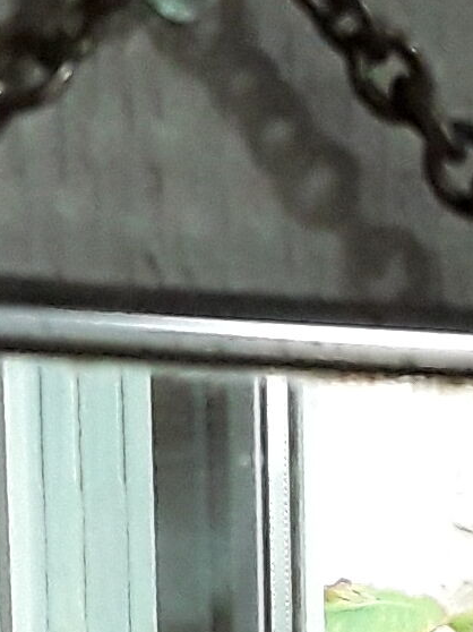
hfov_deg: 9.4
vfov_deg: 11.6
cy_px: 1138
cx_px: 293
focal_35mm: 158
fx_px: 2881
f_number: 1.9
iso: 400
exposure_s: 1/139
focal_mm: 2.91
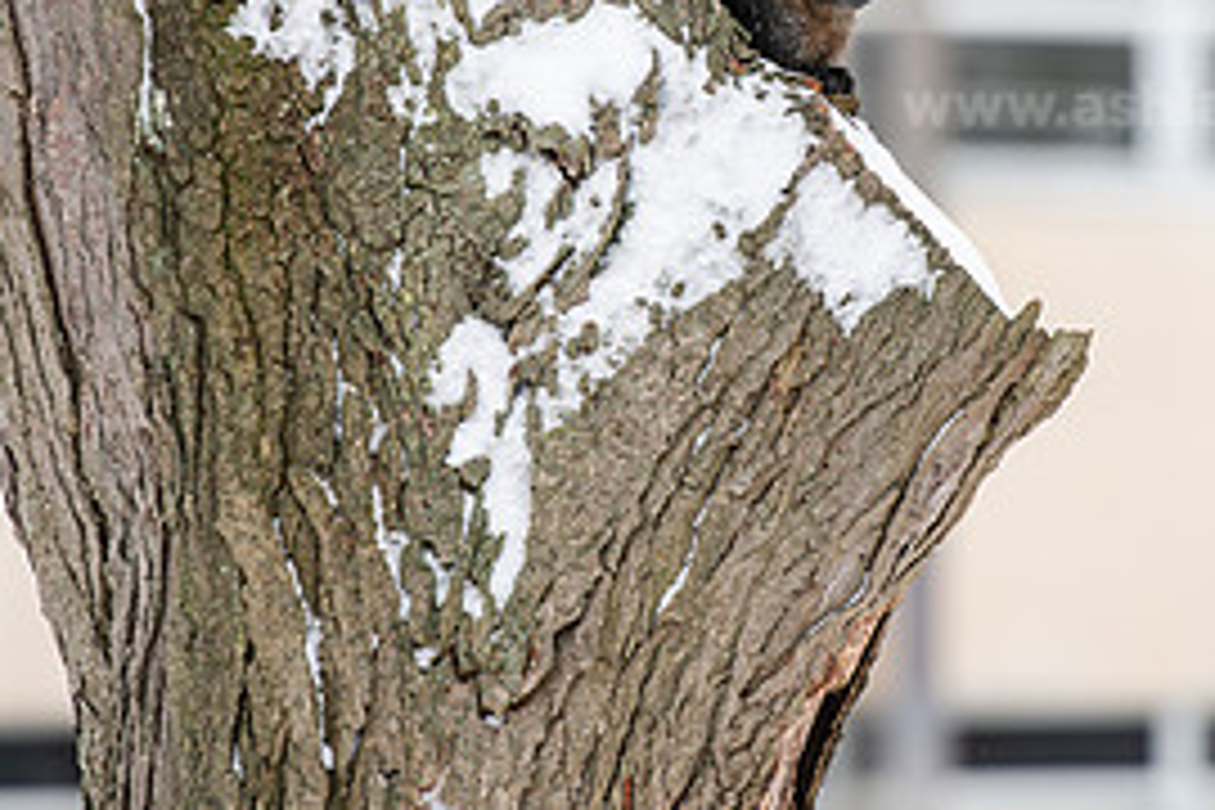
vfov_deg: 3.2
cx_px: 698
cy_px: 200
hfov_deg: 4.8
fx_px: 14511
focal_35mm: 430
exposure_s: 1/320
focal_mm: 200
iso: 125
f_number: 3.5
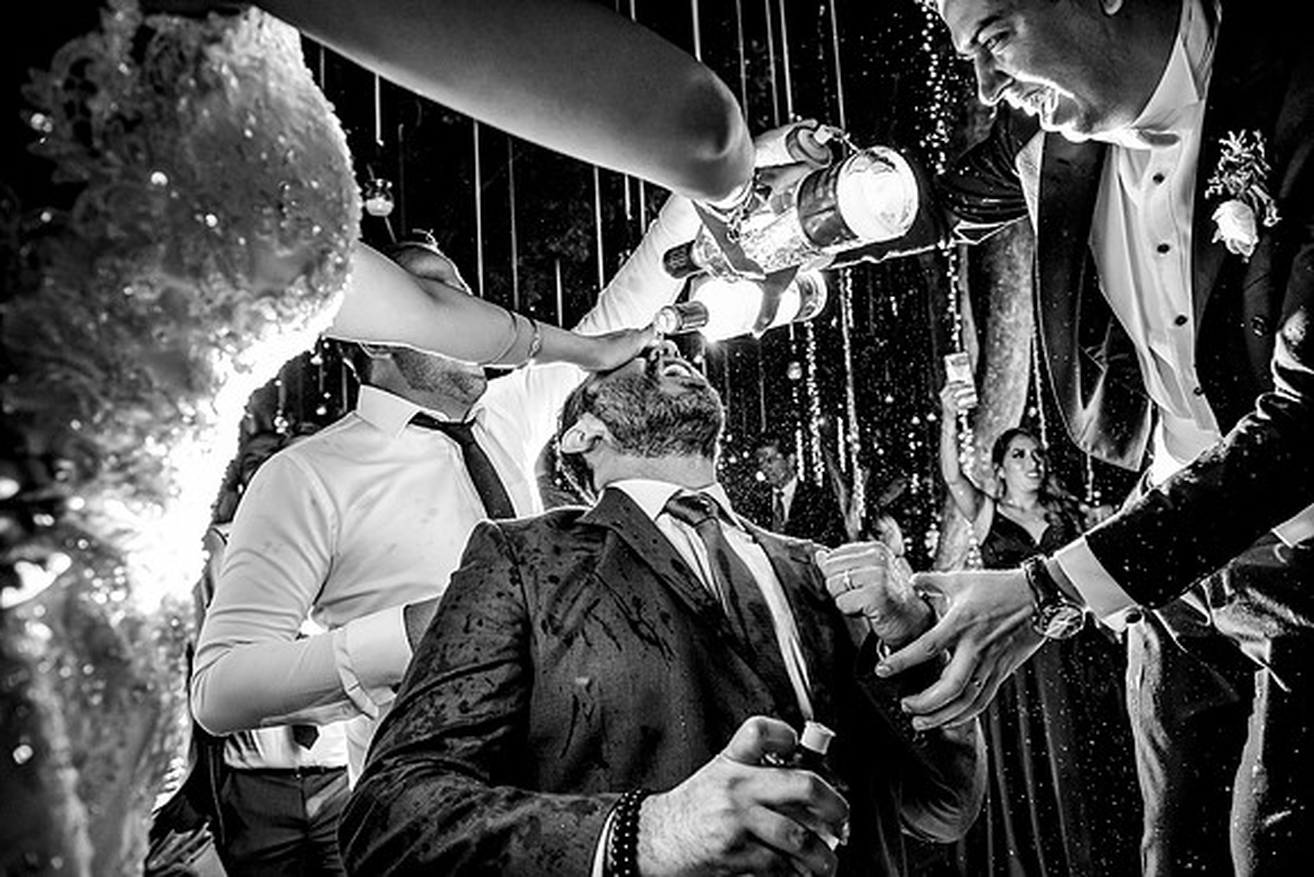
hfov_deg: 73.7
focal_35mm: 24
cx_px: 657
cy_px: 438
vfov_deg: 53.2
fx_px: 876
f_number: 5
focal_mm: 24
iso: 2000
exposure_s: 1/125
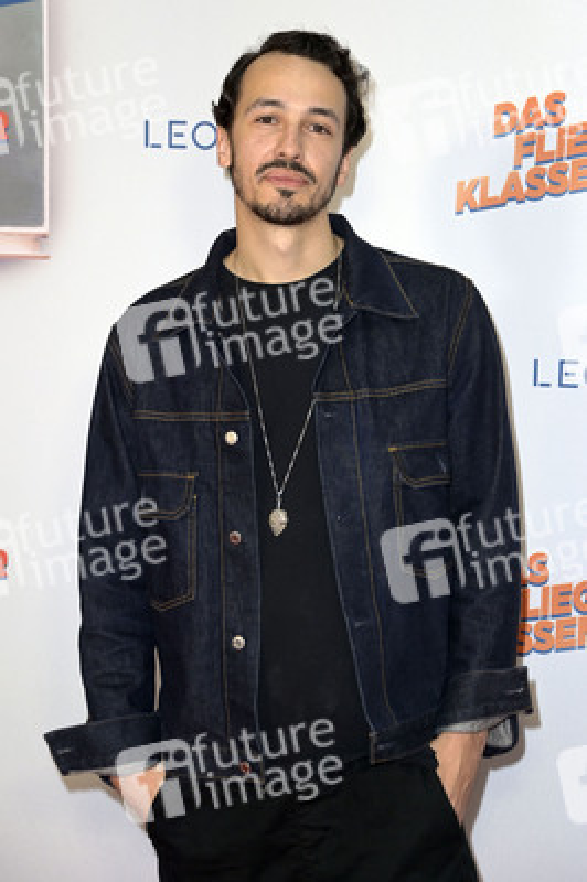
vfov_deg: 20.4
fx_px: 2450
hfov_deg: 13.7
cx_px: 294
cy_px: 441
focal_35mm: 100
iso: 640
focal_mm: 100
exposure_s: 1/250
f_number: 5.6
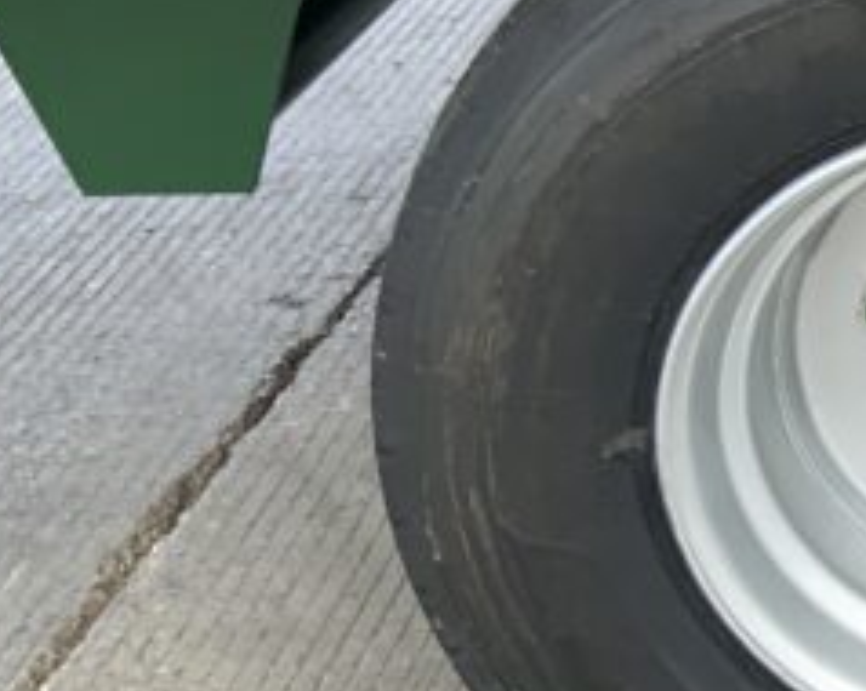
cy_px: 153
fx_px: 3124
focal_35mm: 122
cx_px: 1812
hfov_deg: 13.3
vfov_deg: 12.6
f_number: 1.8
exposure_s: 1/240
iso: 32
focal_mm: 3
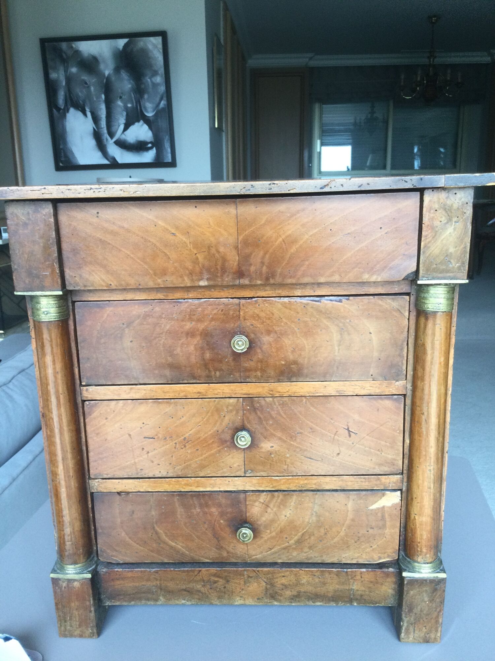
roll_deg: -1.1
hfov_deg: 45.4
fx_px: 591
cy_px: 330
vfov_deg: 58.4
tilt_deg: -12.5
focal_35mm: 31
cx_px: 248
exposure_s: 1/30
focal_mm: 3.3
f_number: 2.4
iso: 50
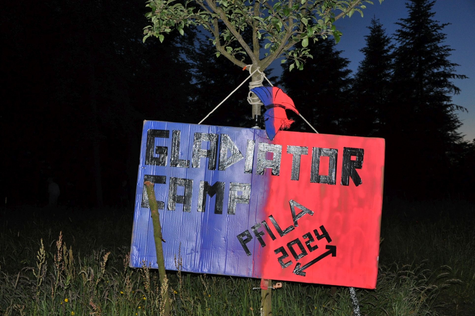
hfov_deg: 43.6
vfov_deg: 29.8
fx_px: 593
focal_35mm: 45
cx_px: 238
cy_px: 158
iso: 800
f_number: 4.2
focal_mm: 30
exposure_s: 1/60
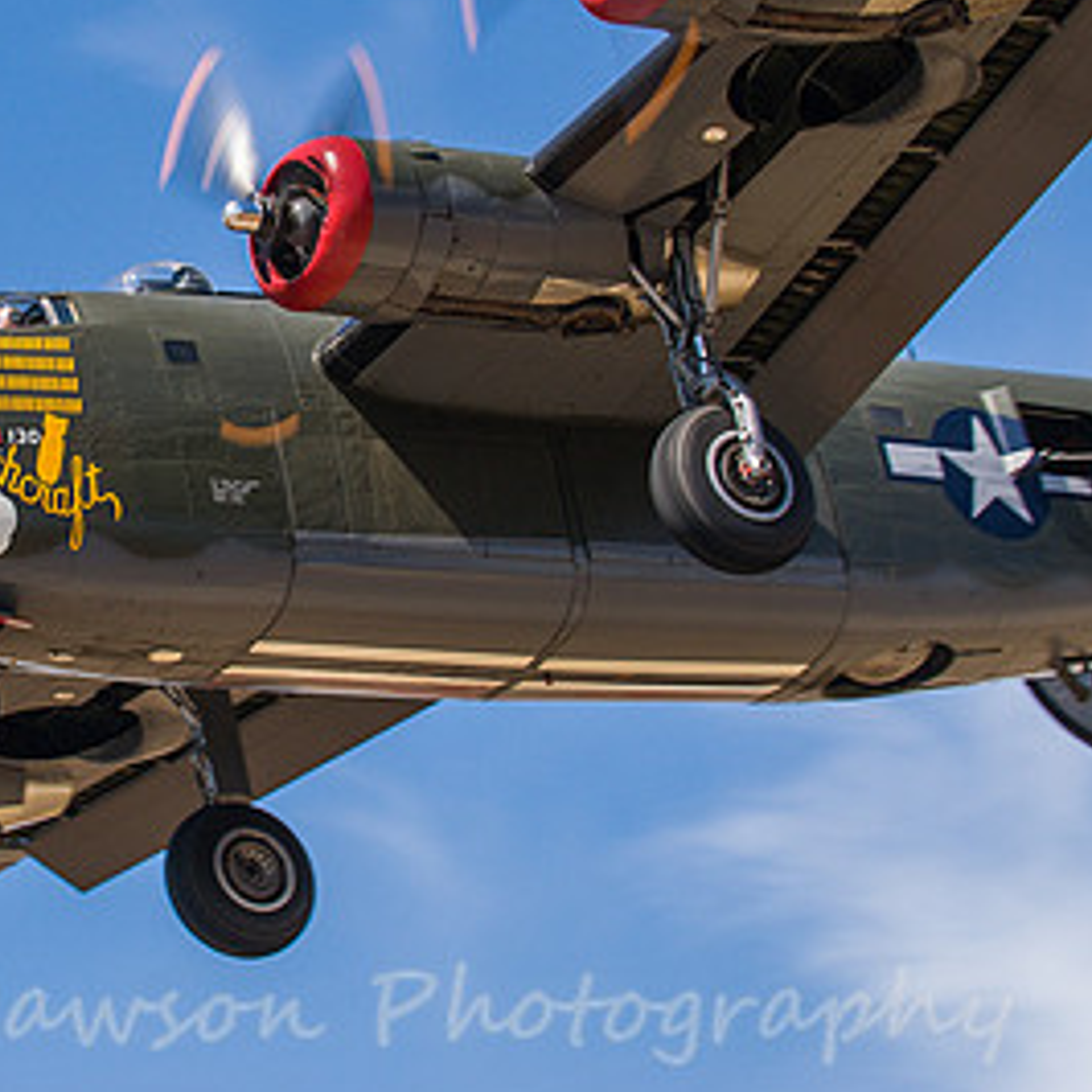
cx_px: 156
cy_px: 337
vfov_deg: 9.0
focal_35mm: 195
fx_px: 6960
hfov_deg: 8.9
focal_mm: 70
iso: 100
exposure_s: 1/160
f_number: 8
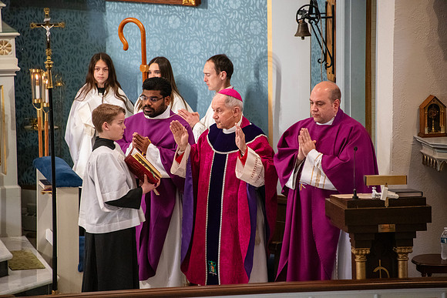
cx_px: 224
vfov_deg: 4.6
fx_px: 3726
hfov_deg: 6.9
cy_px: 149
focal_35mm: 300
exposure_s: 1/80
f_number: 5.6
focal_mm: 300
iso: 4000
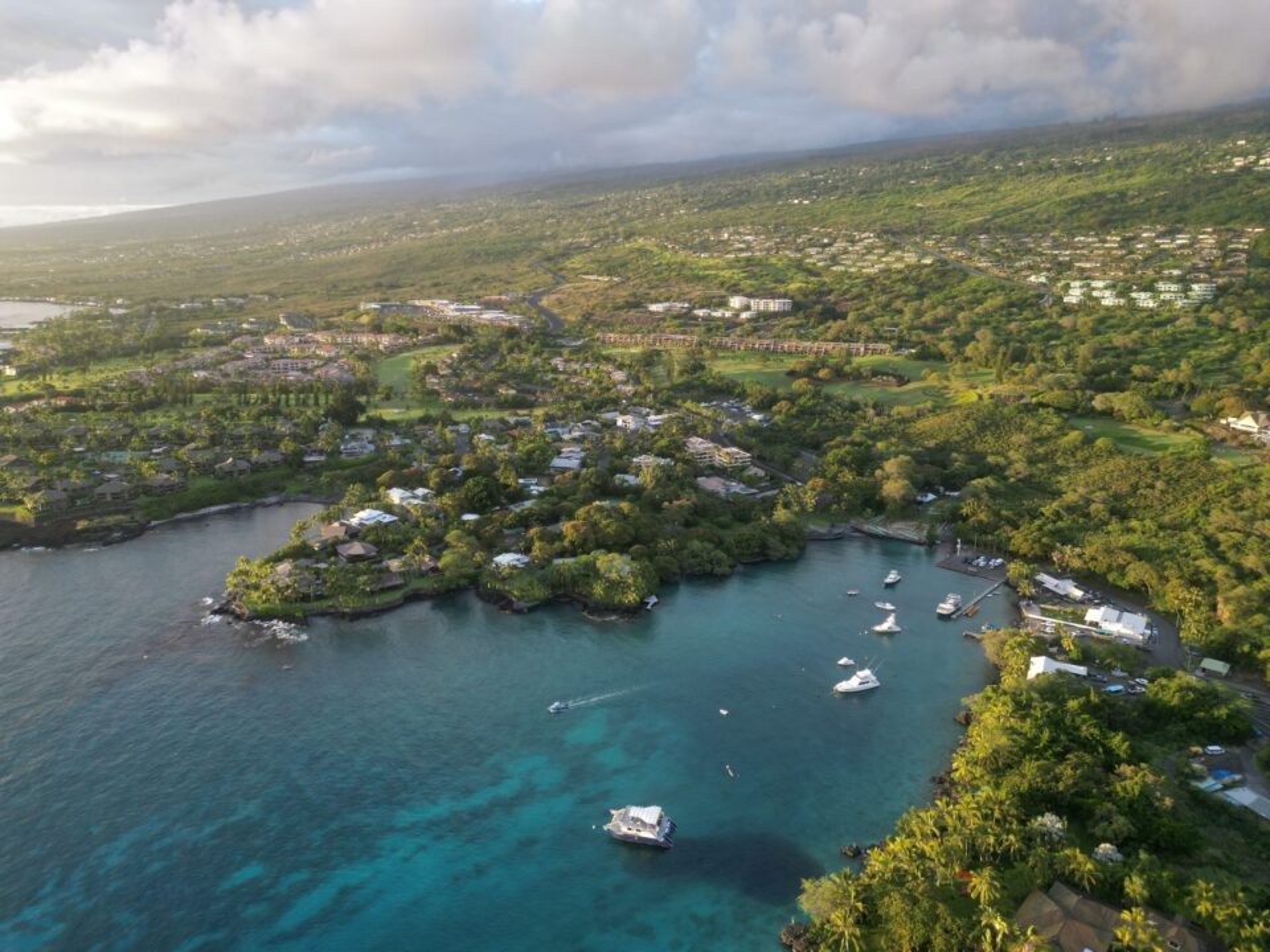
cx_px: 635
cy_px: 476
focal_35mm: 24
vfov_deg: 56.8
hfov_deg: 71.6
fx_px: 881
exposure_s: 1/240
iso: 200
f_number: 1.7
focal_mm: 6.72
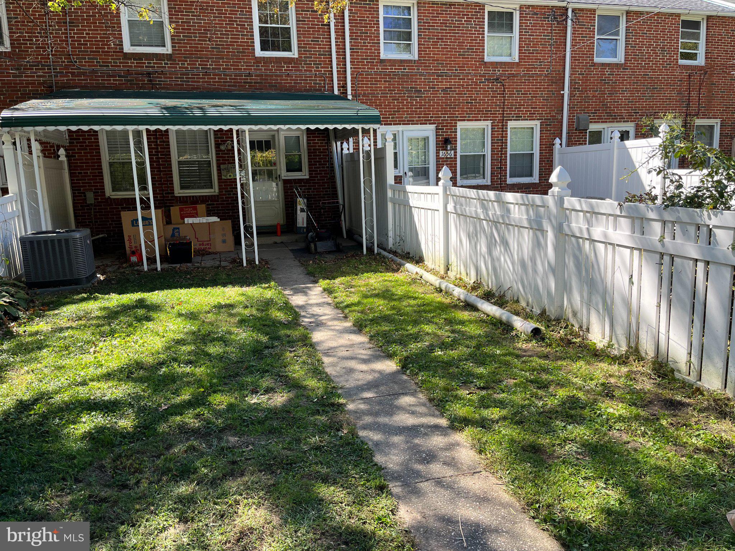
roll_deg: +2.2
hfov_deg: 67.3
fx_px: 552
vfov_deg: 53.1
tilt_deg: -9.7
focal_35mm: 26
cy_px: 276
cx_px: 368
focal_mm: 5.1
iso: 50
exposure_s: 1/943
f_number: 1.6
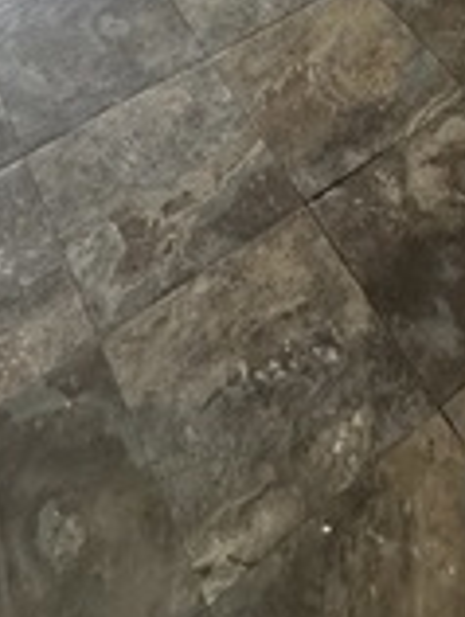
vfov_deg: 20.7
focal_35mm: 59
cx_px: 367
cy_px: -529
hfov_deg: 24.5
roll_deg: -0.5
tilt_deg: -16.8
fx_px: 1054
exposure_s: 1/99
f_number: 2.2
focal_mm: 2.22
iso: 80
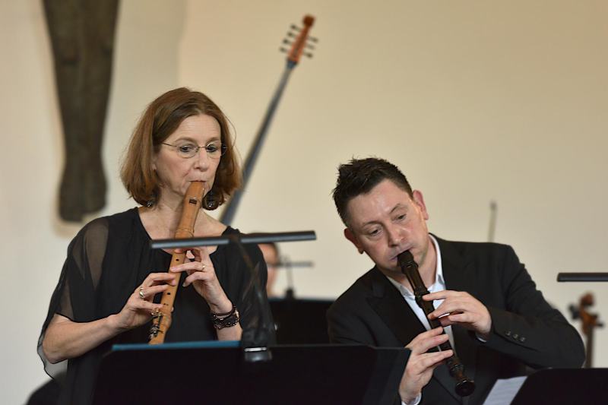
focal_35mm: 135
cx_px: 304
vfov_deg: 10.2
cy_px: 202
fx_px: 2279
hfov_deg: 15.2
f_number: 4
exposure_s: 1/160
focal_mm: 135
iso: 2000
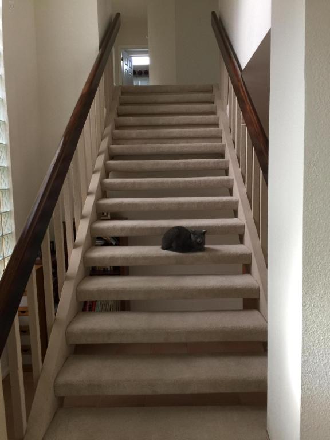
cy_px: 220
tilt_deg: -5.3
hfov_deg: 48.2
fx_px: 369
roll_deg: +1.0
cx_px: 165
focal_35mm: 29
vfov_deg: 61.7
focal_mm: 4.15
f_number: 2.2
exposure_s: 1/30
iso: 40
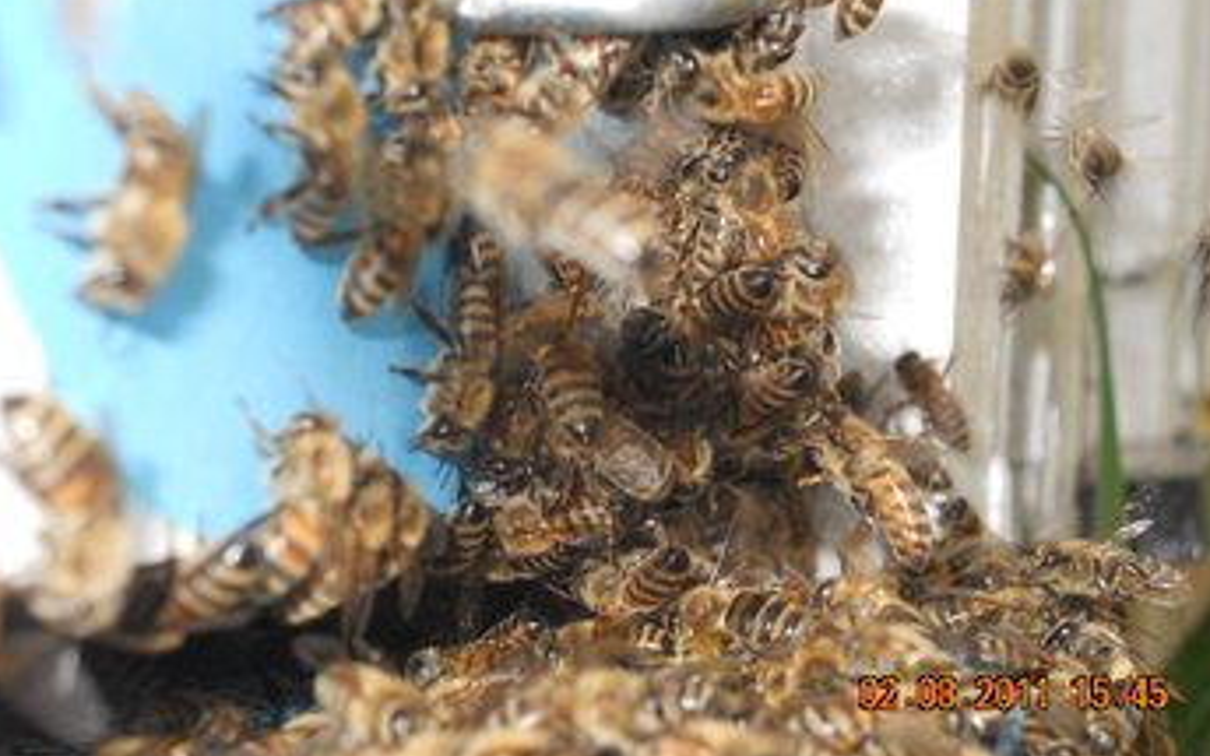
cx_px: 601
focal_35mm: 83
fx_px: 2737
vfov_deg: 15.7
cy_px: 329
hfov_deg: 24.9
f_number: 7.8
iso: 80
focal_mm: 12.71
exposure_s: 1/60
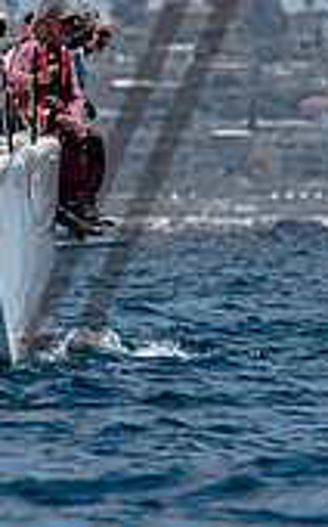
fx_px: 24112
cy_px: -204
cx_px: -196
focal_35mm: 1683
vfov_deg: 1.2
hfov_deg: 0.8
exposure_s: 1/2000
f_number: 5.6
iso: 200
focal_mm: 260
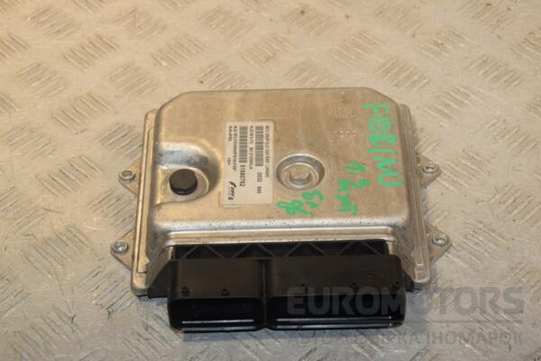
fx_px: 1172
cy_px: 180
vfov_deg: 17.5
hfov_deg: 26.0
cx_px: 270
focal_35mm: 78
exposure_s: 1/200
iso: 800
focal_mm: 52
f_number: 8
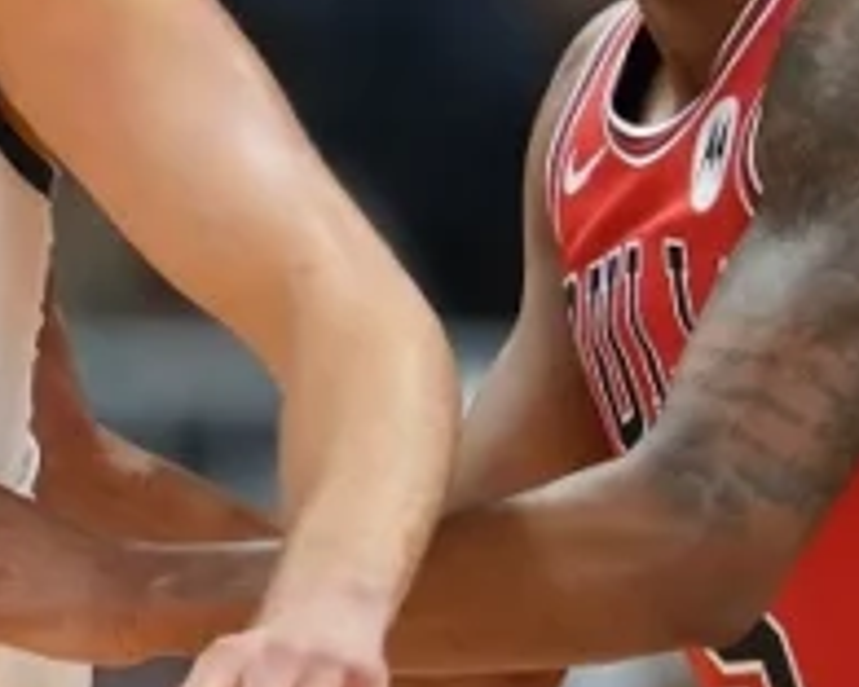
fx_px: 50058
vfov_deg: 0.8
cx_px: -295
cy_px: 231
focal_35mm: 1969
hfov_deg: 1.0
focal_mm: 400
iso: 5000
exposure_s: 1/1600
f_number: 2.8
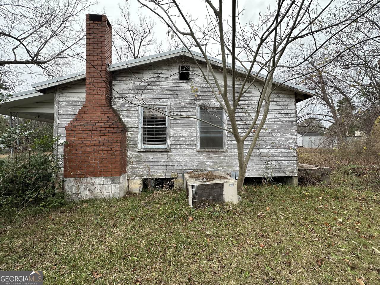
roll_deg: -0.1
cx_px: 190
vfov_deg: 85.7
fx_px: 154
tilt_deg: +1.2
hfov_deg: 102.1
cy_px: 142
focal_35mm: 14
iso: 40
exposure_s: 1/250
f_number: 2.2
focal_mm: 2.22
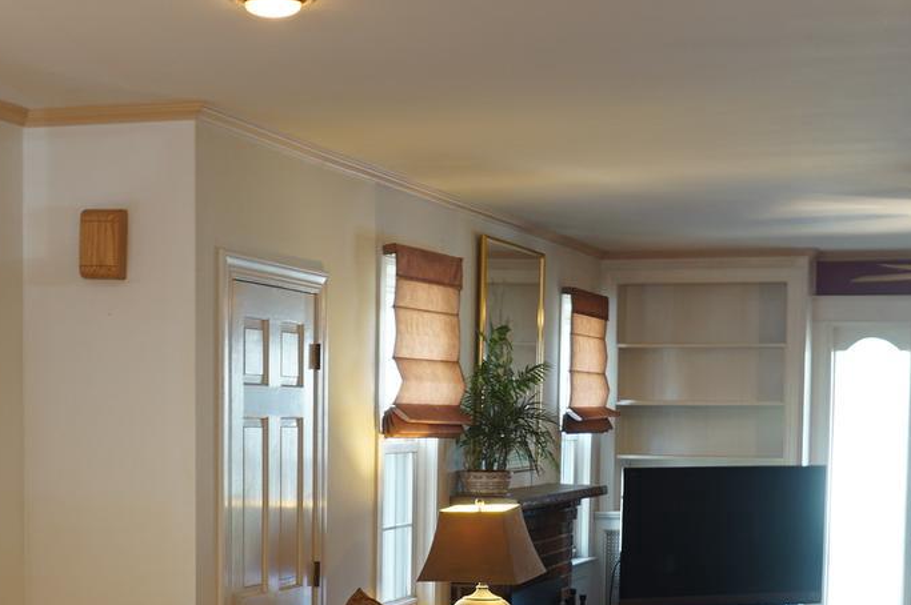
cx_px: 364
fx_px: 1820
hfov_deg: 28.0
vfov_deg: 18.5
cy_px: 587
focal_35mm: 72
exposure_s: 1/5
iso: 125
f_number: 5.6
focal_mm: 16
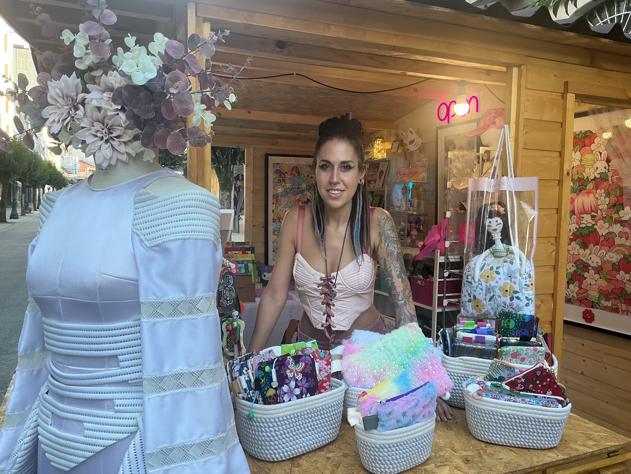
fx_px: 529
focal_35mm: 29
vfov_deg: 48.2
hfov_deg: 61.7
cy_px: 237
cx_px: 316
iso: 40
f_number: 1.8
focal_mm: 3
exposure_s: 1/100
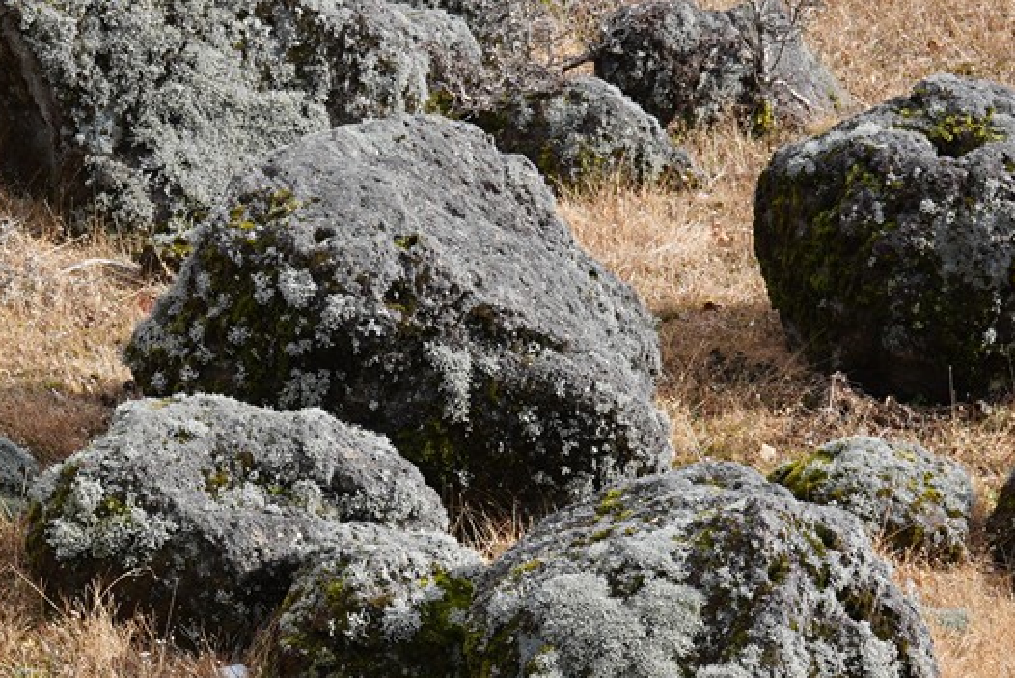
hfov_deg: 15.3
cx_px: 208
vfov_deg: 10.2
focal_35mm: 133
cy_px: 805
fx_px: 3751
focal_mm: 35
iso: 100
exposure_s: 1/100
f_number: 9
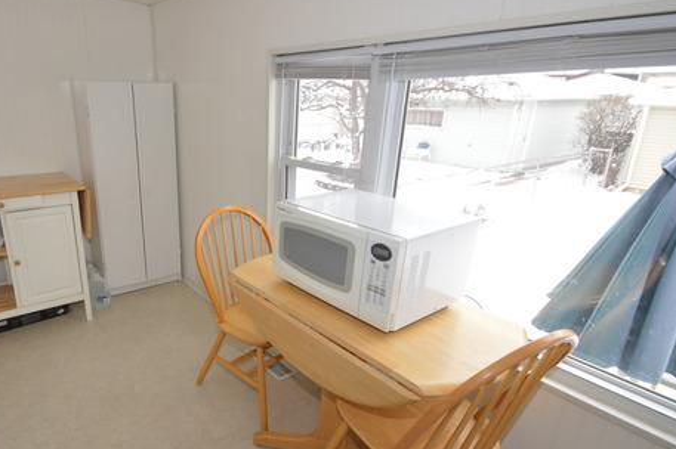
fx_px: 394
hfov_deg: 79.3
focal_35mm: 21
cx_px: 241
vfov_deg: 59.3
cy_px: 247
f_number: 5.6
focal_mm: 10
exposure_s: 1/125
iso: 360
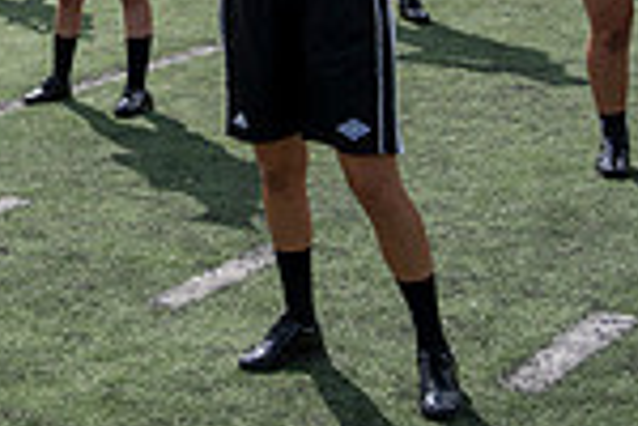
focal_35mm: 93
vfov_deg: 14.2
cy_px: -113
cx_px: -332
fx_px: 1648
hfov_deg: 19.1
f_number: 5
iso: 200
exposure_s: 1/1600
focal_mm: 24
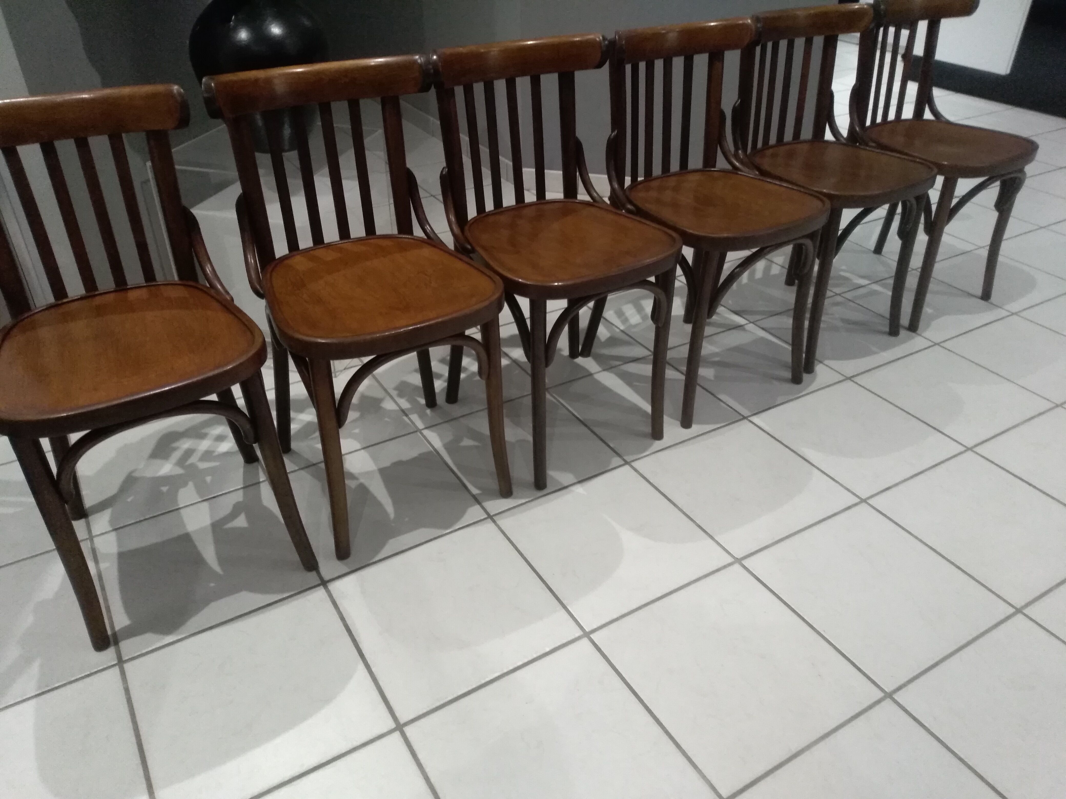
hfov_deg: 67.3
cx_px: 533
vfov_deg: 53.1
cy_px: 400
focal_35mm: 26
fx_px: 801
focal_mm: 3.54
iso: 745
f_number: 2
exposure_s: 1/25
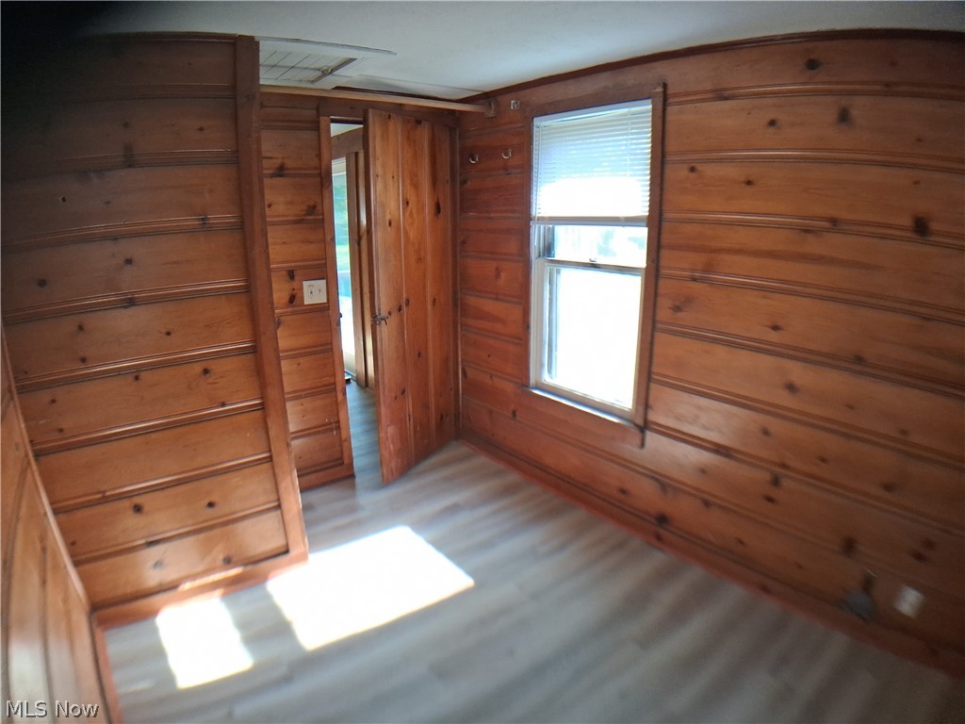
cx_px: 482
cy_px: 362
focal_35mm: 26
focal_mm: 3.98
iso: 125
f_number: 1.8
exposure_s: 1/120
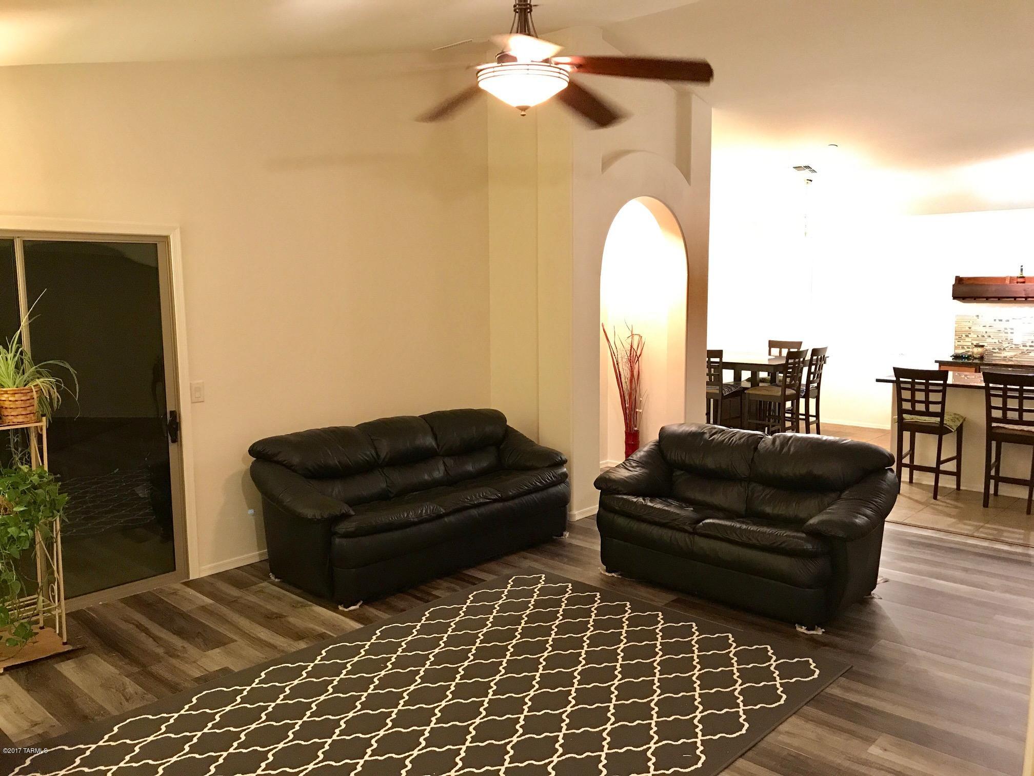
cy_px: 388
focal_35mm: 28
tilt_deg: -7.4
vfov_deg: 49.7
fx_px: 836
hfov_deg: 63.4
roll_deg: +0.2
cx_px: 517
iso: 100
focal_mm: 3.99
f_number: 1.8
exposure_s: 1/9
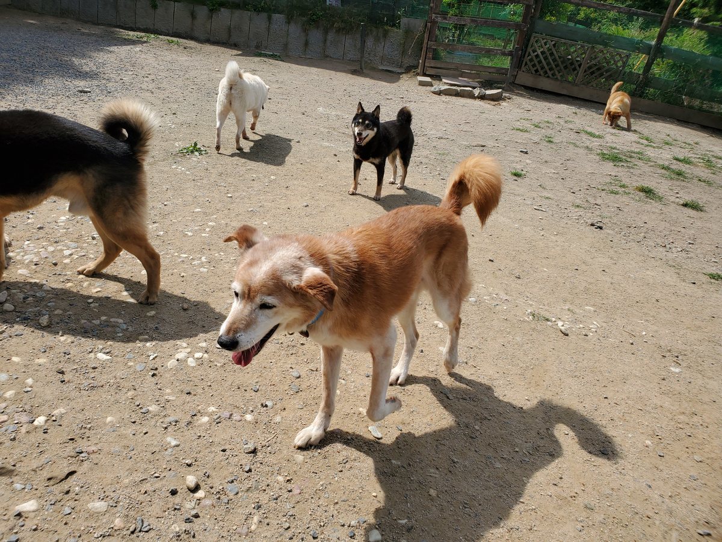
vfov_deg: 53.1
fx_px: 542
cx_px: 361
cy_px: 271
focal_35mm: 26
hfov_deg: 67.3
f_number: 2.4
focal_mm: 4.3
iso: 50
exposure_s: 1/1458
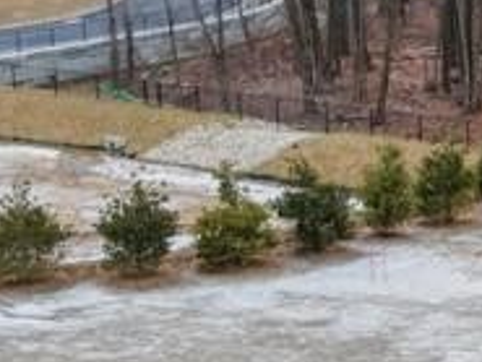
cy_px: 227
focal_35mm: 133
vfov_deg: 11.2
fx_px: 1853
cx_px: 909
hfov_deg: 13.2
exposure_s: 1/180
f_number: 2.8
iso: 100
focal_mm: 4.5
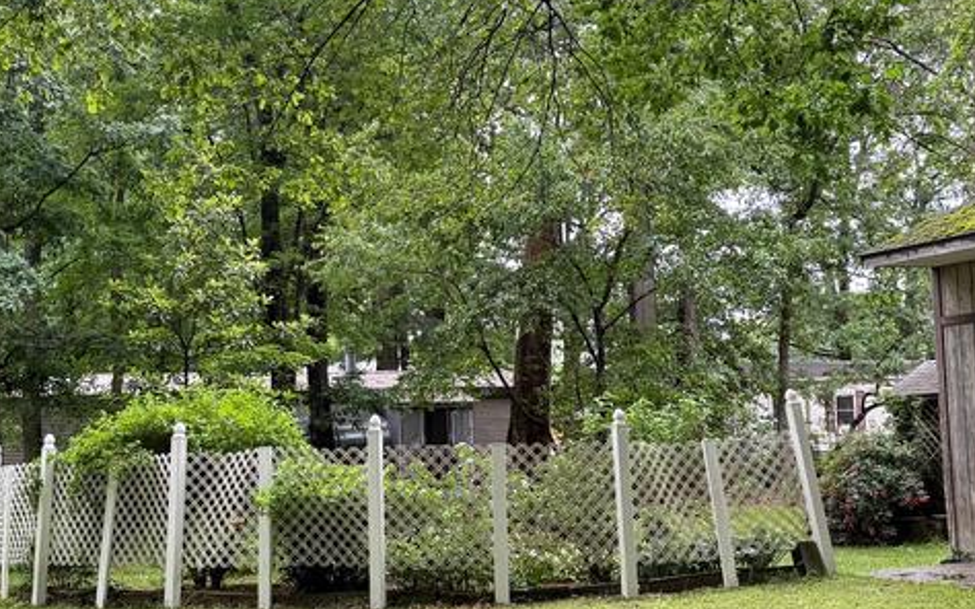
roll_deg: +1.7
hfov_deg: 36.9
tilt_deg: +5.8
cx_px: 442
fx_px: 1461
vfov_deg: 23.5
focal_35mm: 55
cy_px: 333
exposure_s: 1/281
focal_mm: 6.76
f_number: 1.78
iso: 100
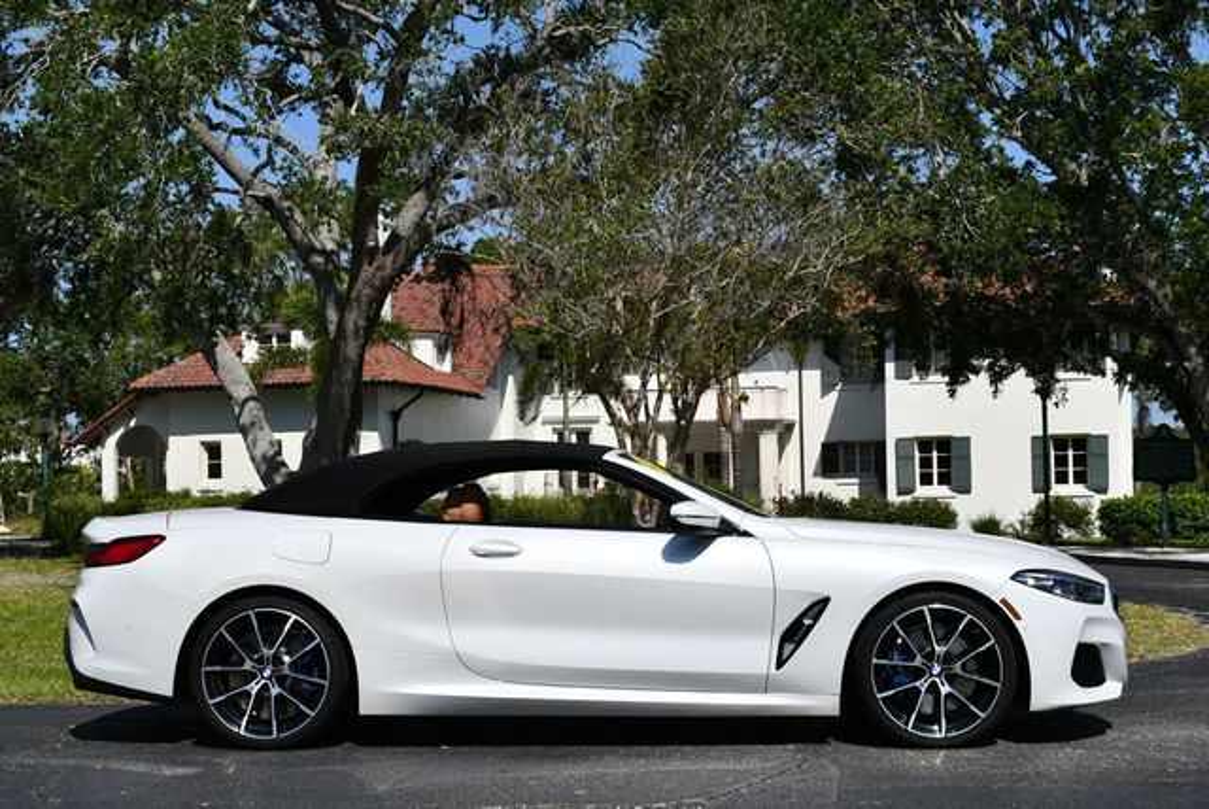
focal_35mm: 56
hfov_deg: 35.6
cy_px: 404
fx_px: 1882
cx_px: 604
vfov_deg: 24.2
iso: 100
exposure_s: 1/400
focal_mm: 28
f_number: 10
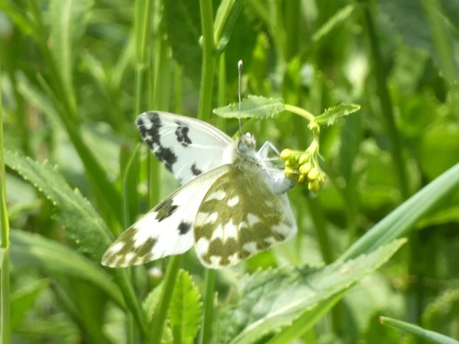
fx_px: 4495
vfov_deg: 4.4
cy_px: 172
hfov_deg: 5.8
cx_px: 230
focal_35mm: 339
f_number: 5.6
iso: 125
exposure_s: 1/80
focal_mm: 60.8
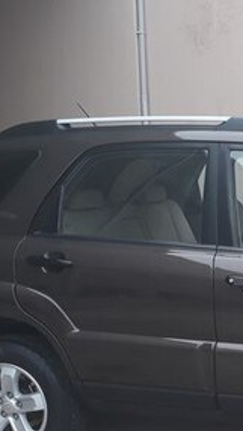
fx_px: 778
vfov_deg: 30.7
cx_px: 388
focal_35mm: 68
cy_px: 299
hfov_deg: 15.9
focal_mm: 3.6
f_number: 1.9
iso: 64
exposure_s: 1/100
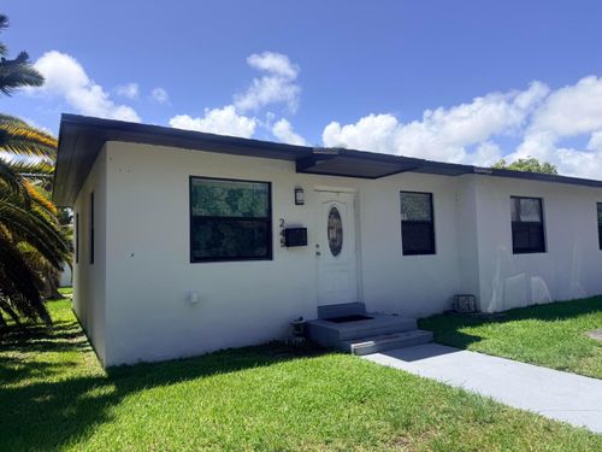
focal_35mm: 24
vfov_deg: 56.8
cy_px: 226
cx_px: 301
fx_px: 417
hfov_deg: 71.6
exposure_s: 1/4975
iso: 80
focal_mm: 6.76
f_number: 1.78
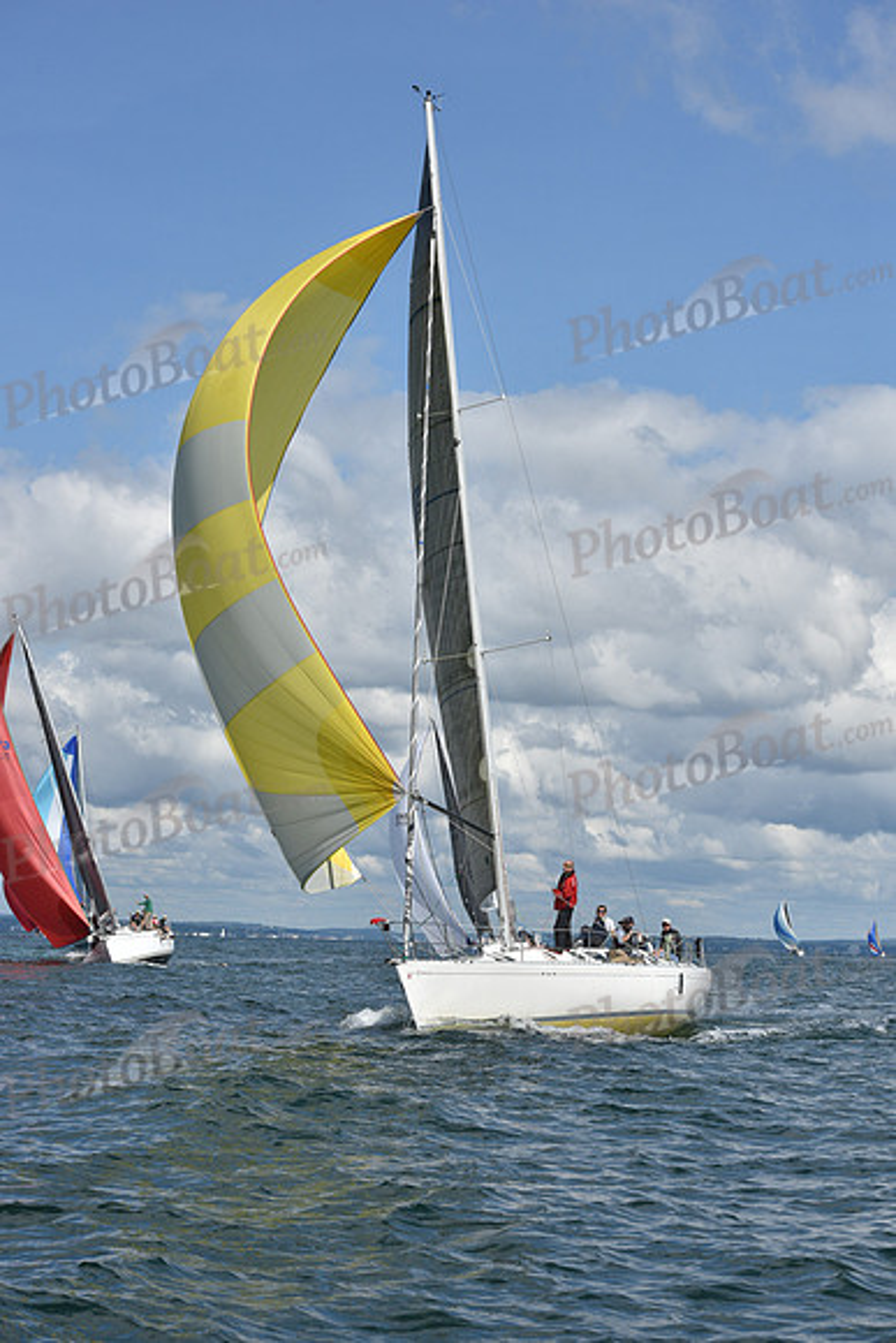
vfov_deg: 28.8
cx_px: 448
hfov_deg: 19.5
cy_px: 672
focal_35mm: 70
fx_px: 2612
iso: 250
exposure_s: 1/1250
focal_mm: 70
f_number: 9
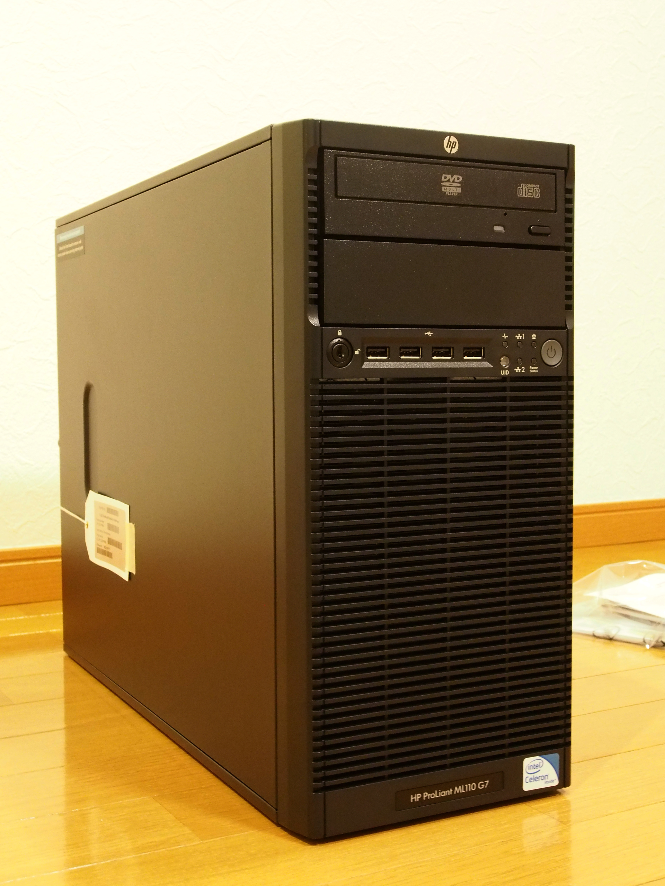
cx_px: 332
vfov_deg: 41.2
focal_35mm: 46
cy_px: 443
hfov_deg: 31.5
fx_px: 1178
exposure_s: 1/2.5
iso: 3200
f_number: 9
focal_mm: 23
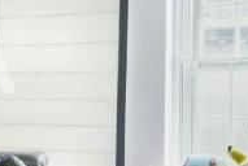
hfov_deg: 16.9
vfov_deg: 14.6
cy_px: 56
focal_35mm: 94
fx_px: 649
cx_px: -227
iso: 200
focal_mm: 12
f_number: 16
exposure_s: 1.3
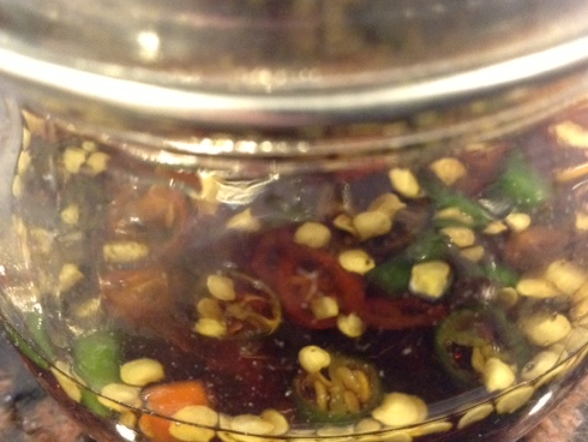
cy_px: 232
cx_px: 274
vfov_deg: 33.6
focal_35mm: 43
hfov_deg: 43.8
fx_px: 731
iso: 500
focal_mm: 3.3
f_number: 2.4
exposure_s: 1/15
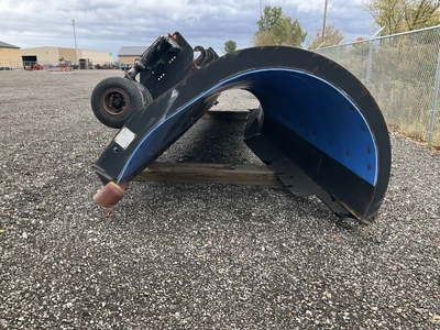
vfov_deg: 48.2
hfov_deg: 61.7
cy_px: 165
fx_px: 369
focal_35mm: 29
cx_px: 220
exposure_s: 1/246
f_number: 1.8
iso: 25
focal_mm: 3
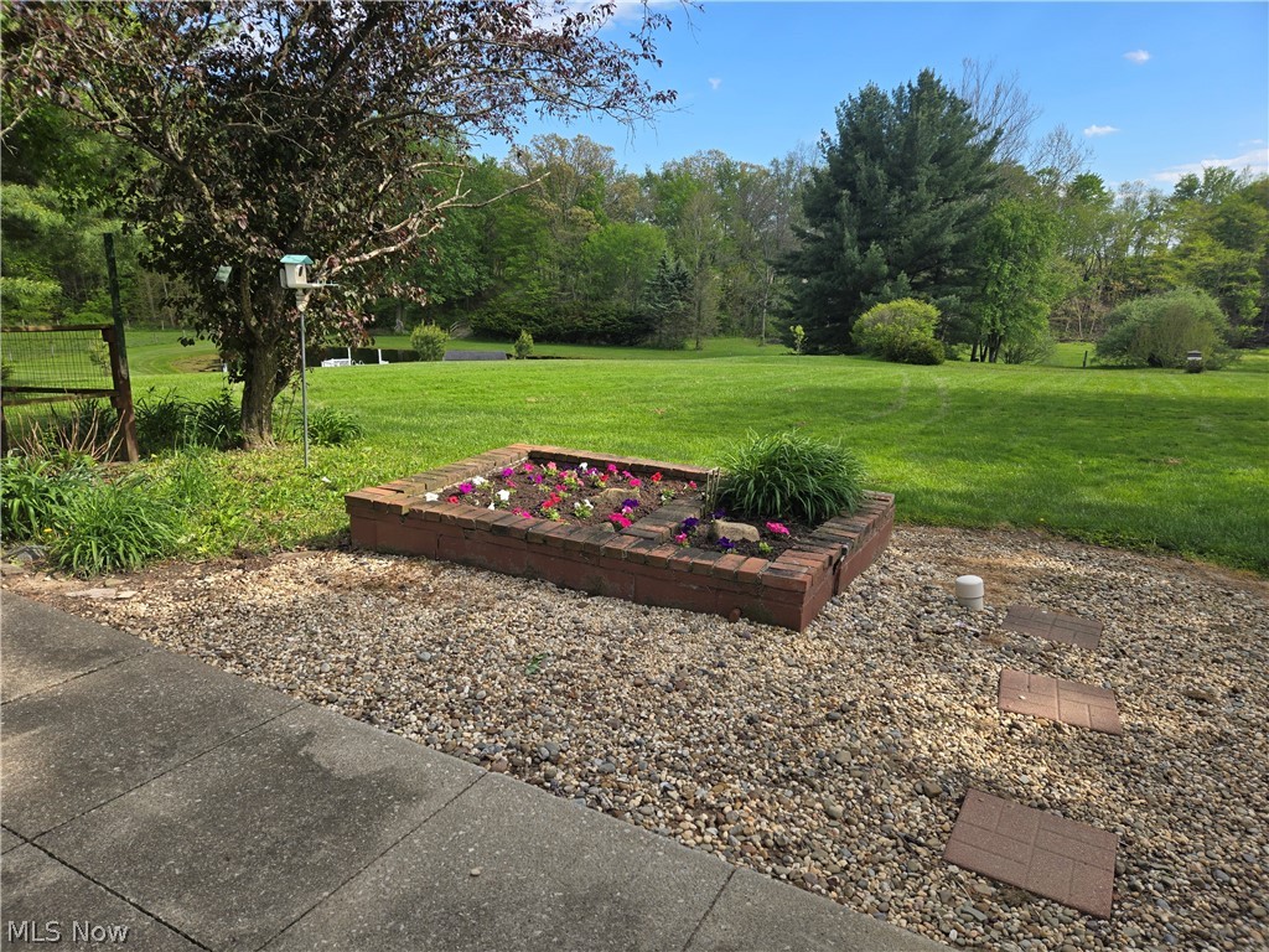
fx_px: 843
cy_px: 476
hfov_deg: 73.9
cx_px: 634
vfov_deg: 58.9
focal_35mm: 23
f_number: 1.8
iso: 25
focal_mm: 5.4
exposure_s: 1/1148
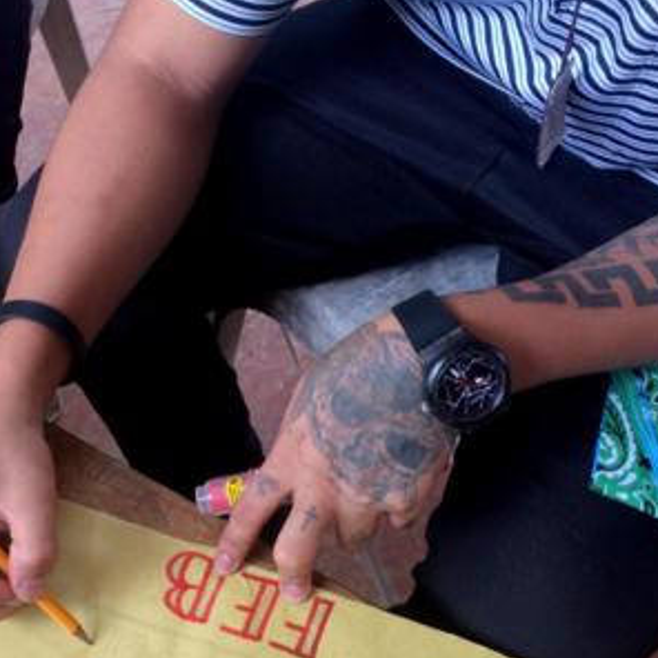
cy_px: 487
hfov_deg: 32.6
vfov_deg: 32.2
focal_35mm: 52
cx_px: 236
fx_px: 1118
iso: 50
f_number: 2.2
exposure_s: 1/120
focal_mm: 4.15
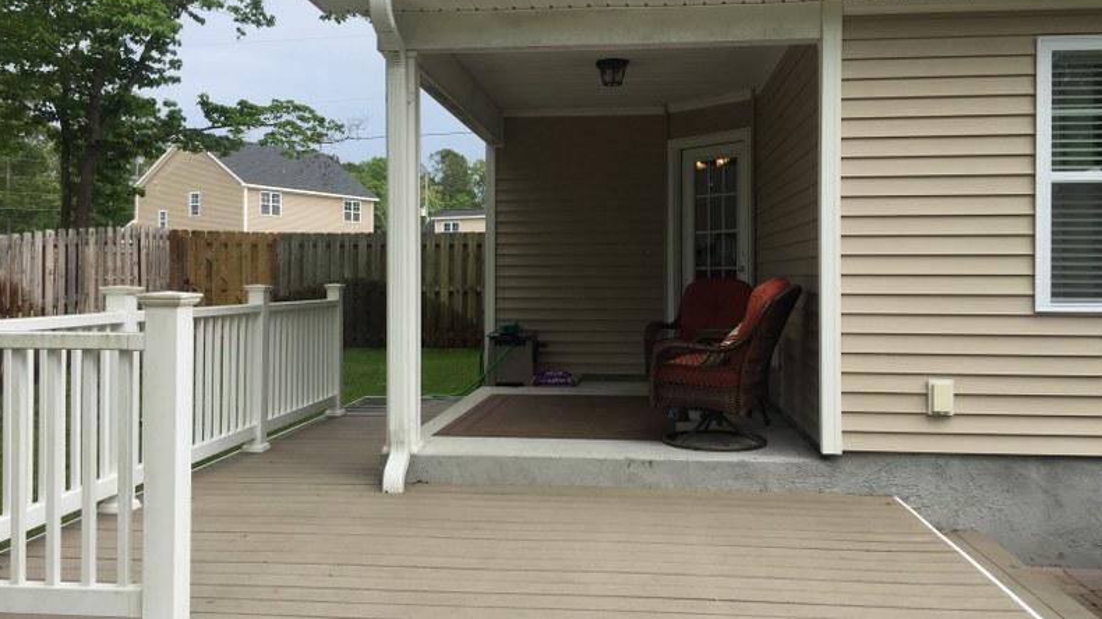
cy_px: 268
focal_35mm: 32
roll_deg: -0.4
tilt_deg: -1.5
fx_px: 935
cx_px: 551
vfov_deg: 36.6
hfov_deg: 61.0
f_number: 2.2
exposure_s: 1/807
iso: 32
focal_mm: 4.15
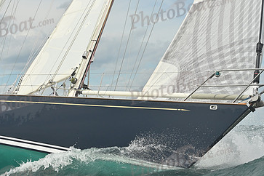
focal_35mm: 112
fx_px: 821
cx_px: 92
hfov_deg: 18.2
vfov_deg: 12.2
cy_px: 59
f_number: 11
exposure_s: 1/1250
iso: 320
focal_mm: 70
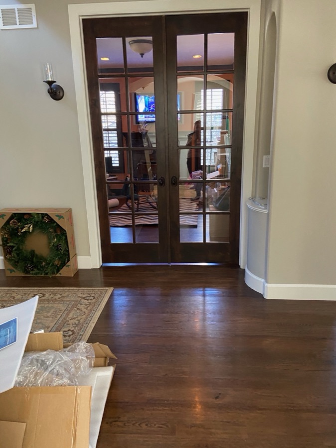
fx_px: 337
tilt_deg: -13.9
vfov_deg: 67.3
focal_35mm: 26
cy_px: 224
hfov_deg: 53.0
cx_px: 168
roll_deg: +0.7
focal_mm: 4.25
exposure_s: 1/43
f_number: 1.8
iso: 500
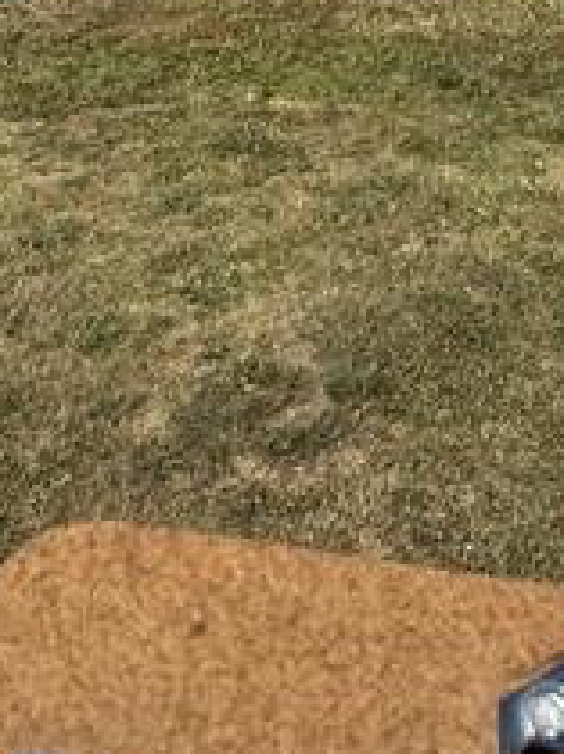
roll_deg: -1.0
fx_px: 1241
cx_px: 496
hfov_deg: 24.9
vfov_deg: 26.7
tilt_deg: +0.0
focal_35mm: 57
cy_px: -303
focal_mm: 2.22
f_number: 2.2
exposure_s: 1/4132
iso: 50
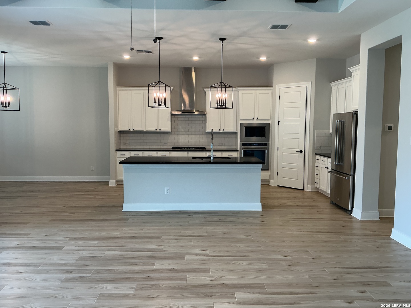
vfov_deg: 48.2
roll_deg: -0.8
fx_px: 344
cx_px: 206
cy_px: 154
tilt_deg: -4.5
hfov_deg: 61.7
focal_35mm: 29
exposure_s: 1/60
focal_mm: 3
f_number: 1.8
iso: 50
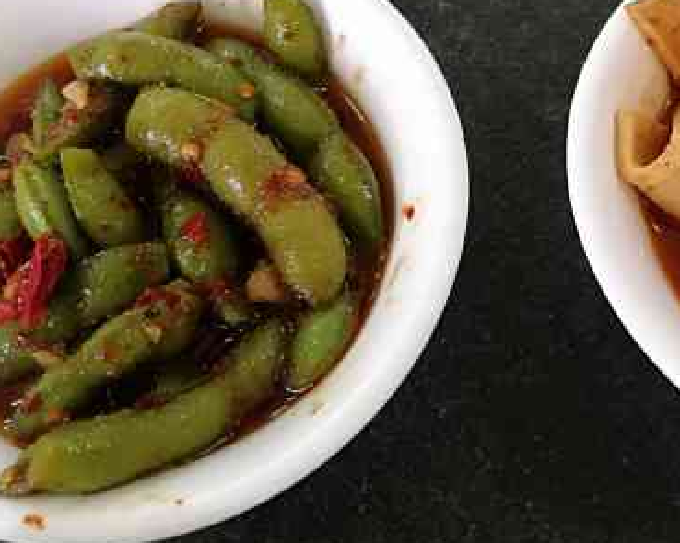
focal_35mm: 50
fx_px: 1006
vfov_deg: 29.9
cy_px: 165
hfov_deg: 36.4
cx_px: 516
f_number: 2.2
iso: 400
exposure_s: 1/33.3
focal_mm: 3.84
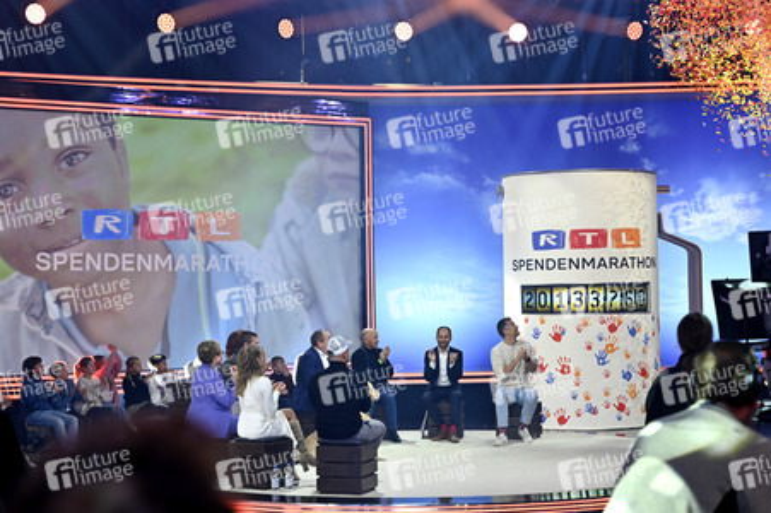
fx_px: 1412
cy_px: 256
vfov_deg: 20.6
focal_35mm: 66
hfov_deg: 30.5
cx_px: 386
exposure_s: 1/320
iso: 1250
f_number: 4
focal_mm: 66
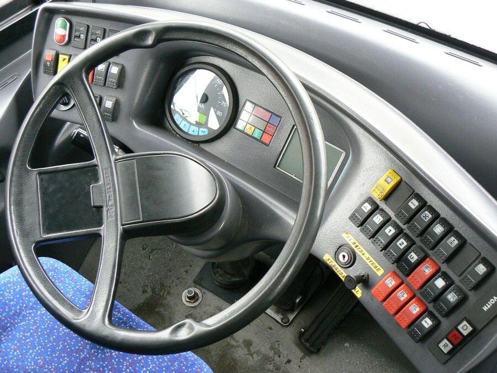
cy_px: 186
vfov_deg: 39.7
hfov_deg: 51.4
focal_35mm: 36
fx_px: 517
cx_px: 248
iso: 200
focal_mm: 6
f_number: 2.8
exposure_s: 1/60
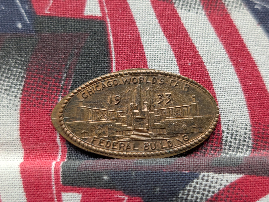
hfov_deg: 38.9
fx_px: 381
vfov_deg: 29.7
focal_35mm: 49
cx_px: 134
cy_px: 101
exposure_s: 1/377
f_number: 1.68
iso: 355
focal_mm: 6.9
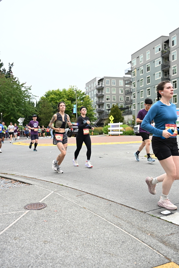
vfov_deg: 56.5
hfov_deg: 39.4
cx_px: 90
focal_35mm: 34
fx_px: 250
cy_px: 134
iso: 1600
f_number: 4
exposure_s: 1/800
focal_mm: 33.5
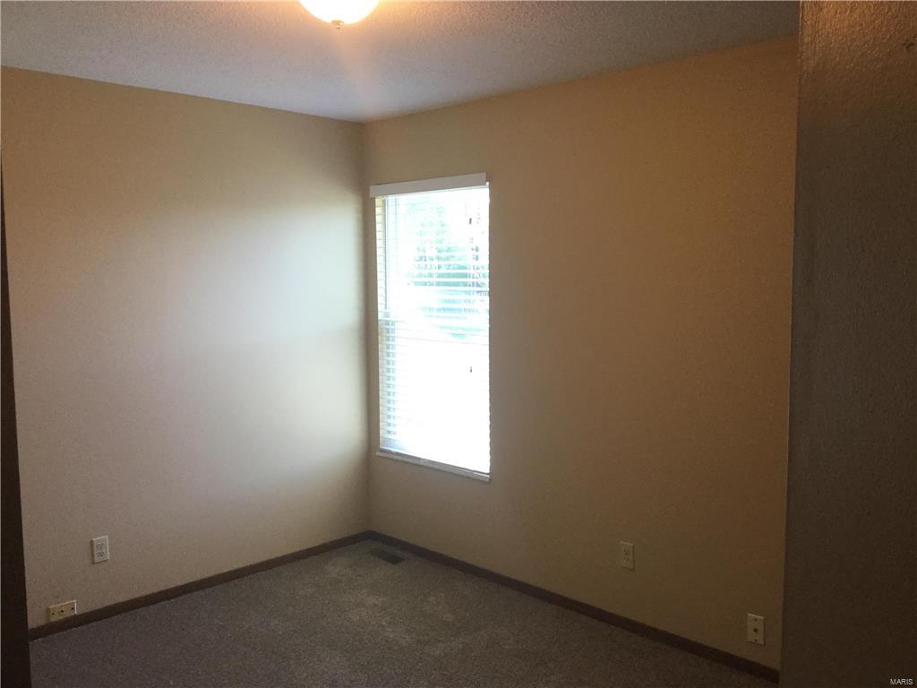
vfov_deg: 45.4
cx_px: 458
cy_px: 344
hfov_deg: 58.4
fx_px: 821
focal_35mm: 31
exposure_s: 1/30
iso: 32
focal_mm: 3.3
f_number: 2.4
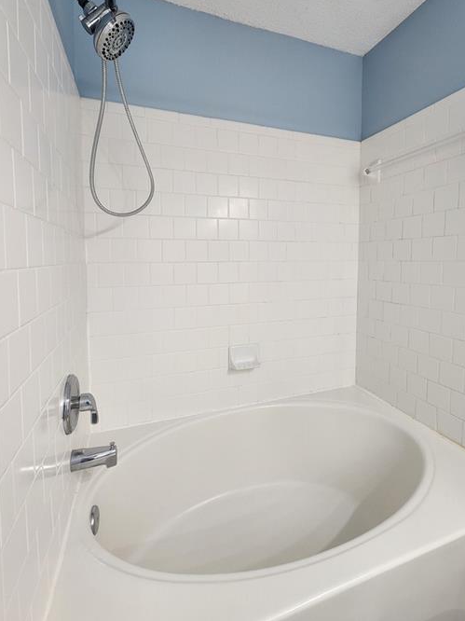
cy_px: 281
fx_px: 269
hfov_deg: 81.6
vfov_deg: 97.9
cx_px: 250
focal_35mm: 15
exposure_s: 1/40
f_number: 2.2
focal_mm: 2.2
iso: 320
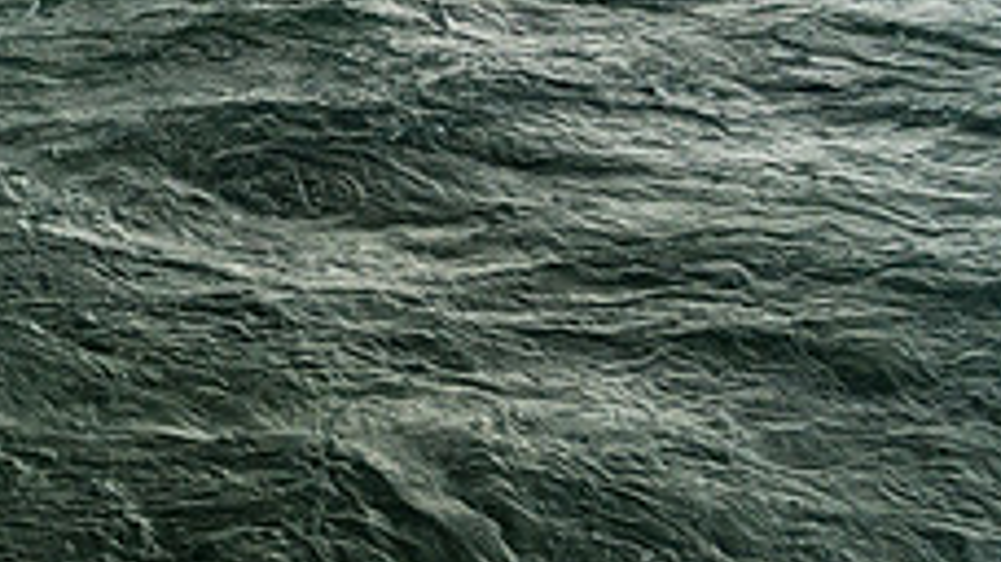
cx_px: 22
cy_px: -77
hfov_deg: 27.8
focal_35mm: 72
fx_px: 1910
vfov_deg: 16.2
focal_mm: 18
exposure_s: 1/2000
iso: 400
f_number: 5.6
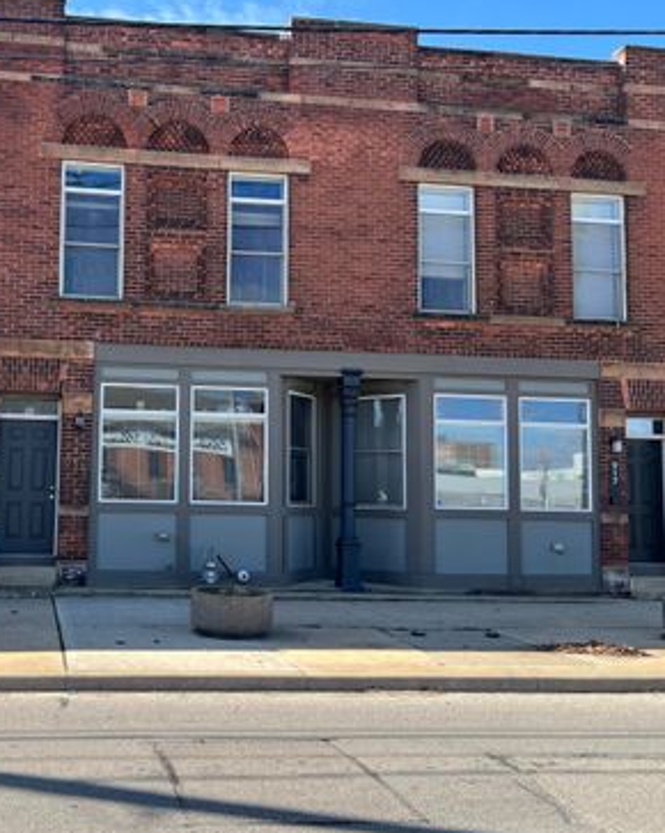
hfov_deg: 40.5
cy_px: 416
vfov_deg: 51.6
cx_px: 138
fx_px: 862
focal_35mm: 35
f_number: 1.5
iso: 50
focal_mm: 5.7
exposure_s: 1/1079
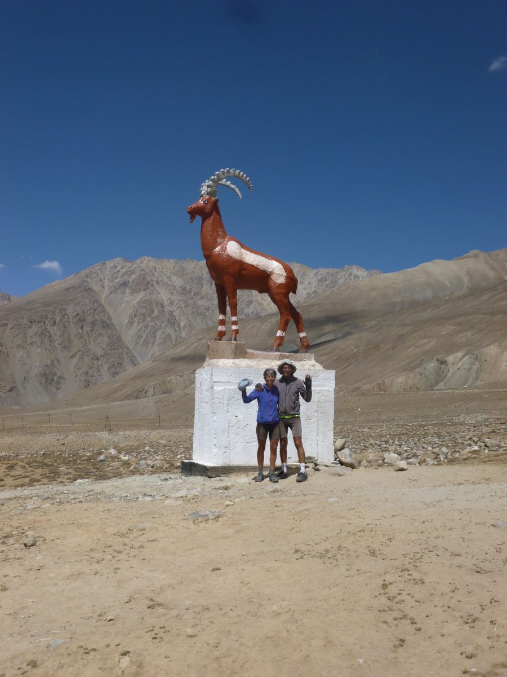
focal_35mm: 39
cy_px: 338
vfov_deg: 47.9
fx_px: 762
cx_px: 254
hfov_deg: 36.8
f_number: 10
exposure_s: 1/200
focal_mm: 6.9
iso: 100
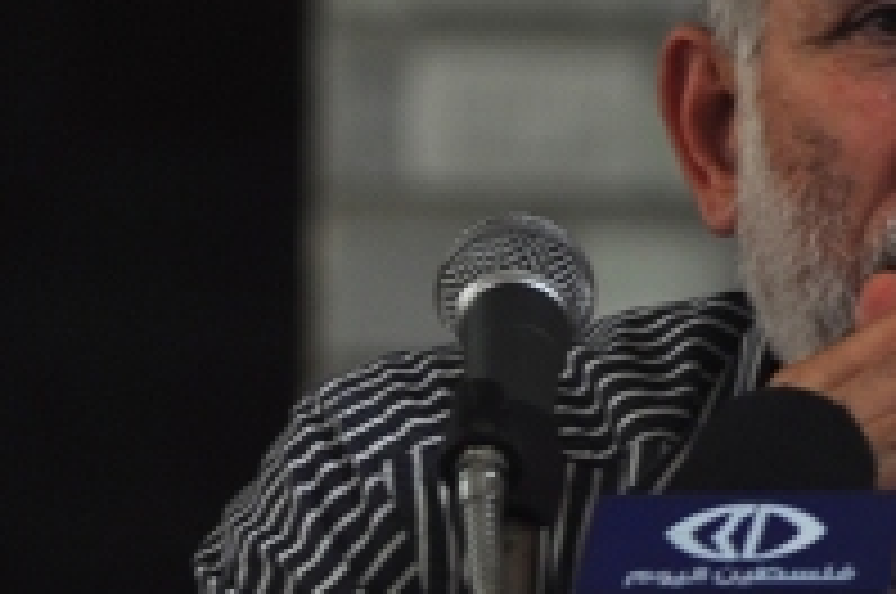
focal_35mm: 716
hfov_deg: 2.9
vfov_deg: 1.9
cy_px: 220
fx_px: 17792
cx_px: 1045
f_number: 4.8
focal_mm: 190
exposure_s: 1/40
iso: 320
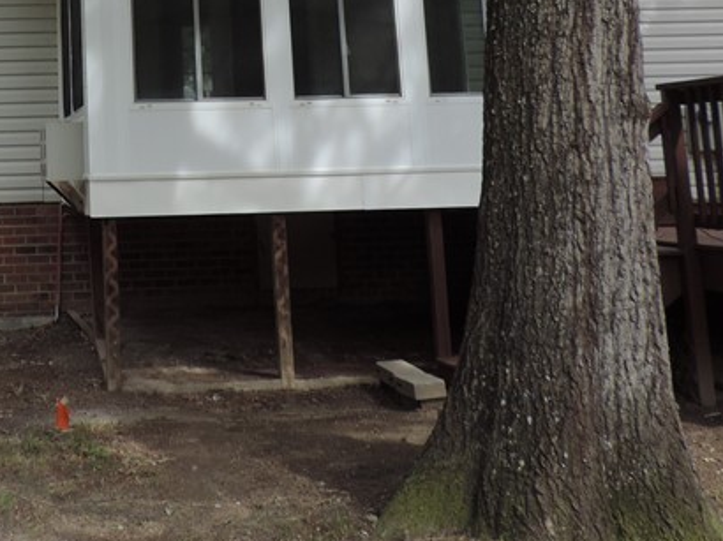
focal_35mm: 60
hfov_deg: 30.8
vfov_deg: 22.3
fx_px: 1252
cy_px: -123
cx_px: 74
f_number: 3
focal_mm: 4.3
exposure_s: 1/250
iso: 80
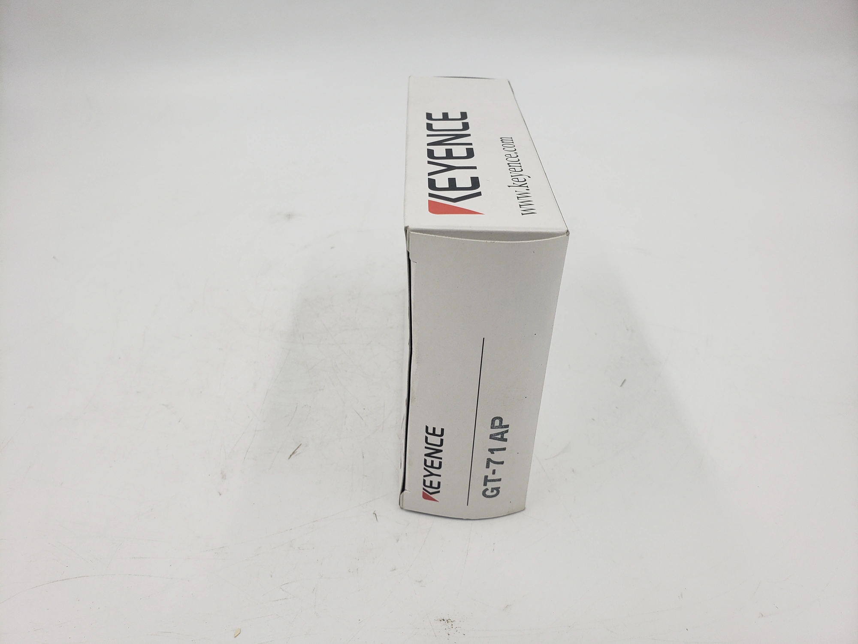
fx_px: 644
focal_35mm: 26
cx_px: 429
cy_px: 322
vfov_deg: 53.1
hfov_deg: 67.3
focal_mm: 4.3
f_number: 2.4
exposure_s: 1/276
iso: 50
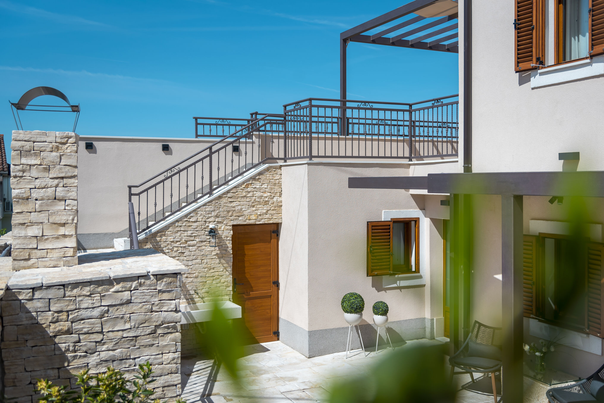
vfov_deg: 35.1
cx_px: 302
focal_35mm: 38
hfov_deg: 50.7
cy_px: 202
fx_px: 638
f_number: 4
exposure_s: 1/3200
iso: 100
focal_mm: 38
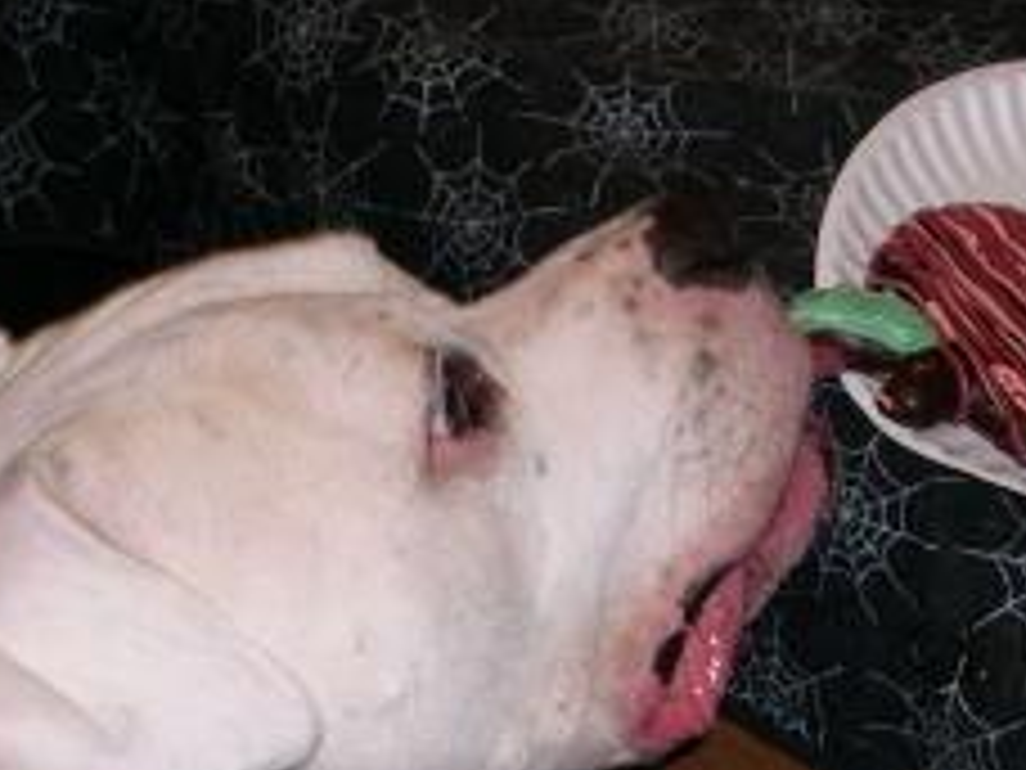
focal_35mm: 89
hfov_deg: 22.0
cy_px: 518
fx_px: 2638
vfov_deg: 16.6
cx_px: 641
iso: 100
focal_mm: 8
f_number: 2.8
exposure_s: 1/60
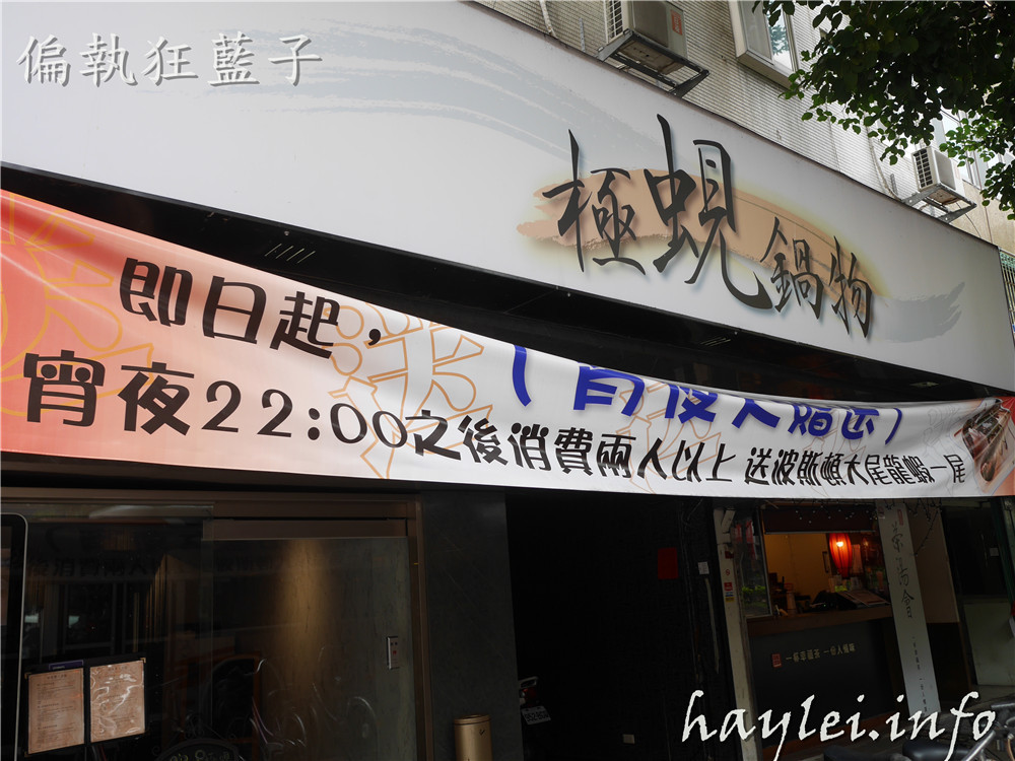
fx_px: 880
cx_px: 508
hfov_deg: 60.0
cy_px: 380
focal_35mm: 30
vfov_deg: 46.8
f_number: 3.2
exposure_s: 1/400
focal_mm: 15
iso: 200
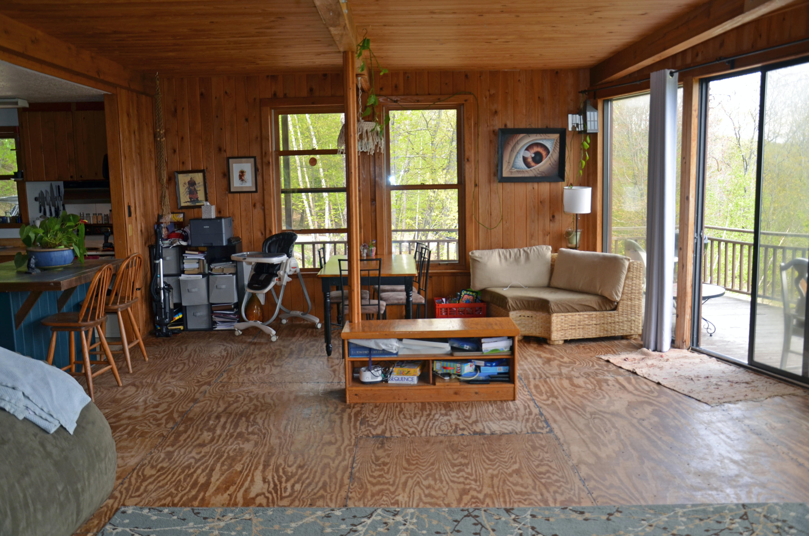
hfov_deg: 59.6
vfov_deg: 41.5
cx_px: 404
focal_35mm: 32
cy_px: 268
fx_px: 706
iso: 200
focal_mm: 21
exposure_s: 1/125
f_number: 3.8
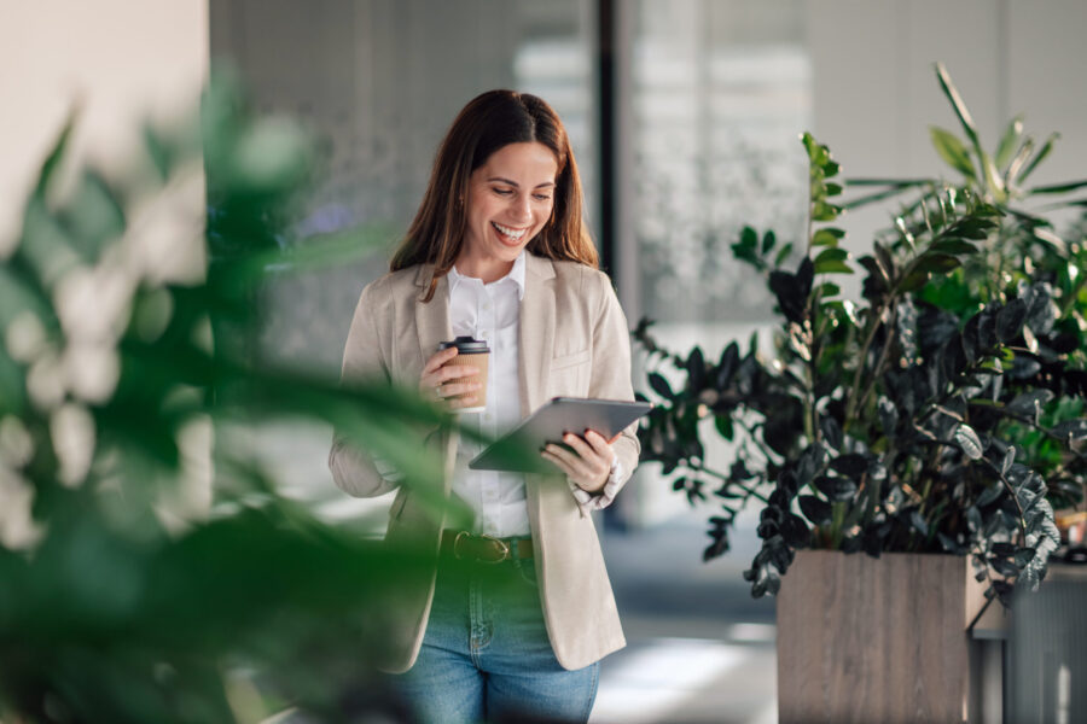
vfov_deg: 16.1
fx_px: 2566
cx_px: 544
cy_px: 362
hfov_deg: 23.9
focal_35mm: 85
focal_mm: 85
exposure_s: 1/400
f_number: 1.4
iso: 200
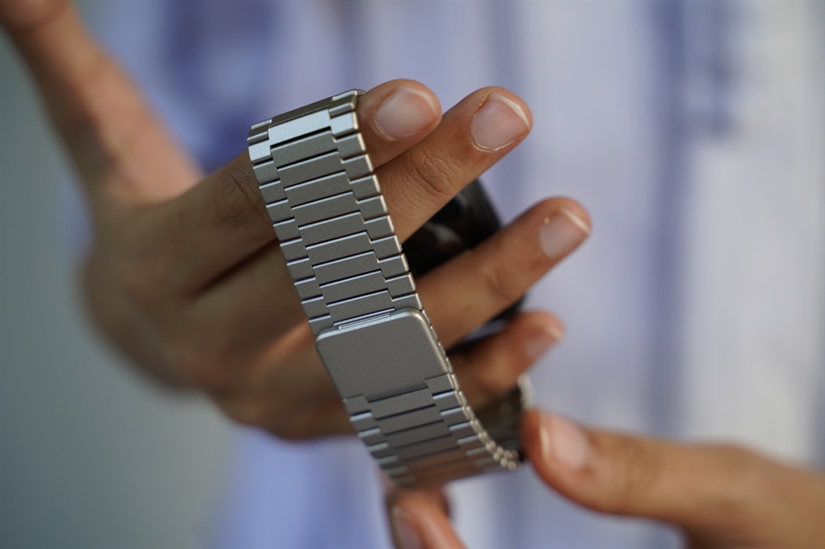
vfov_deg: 18.2
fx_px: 1718
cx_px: 412
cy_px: 274
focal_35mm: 75
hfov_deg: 27.0
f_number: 4
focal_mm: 75
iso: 1250
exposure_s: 1/160
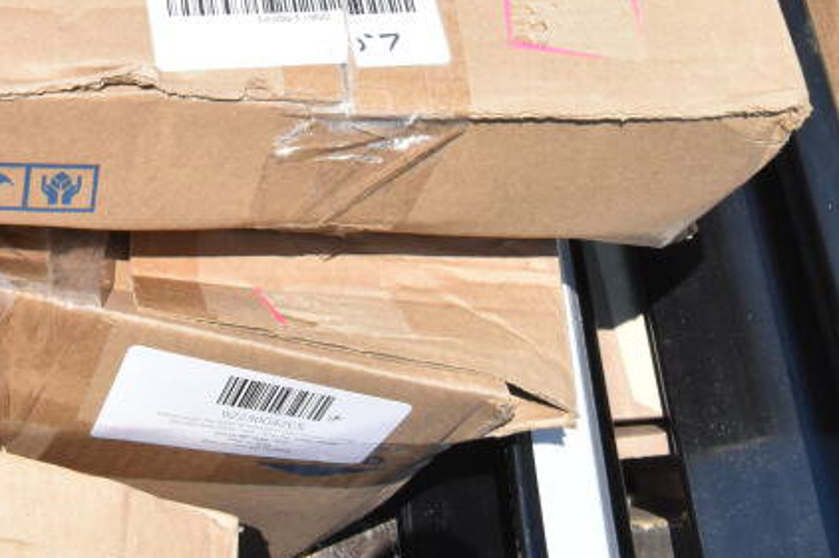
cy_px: -292
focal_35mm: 65
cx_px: 239
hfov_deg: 30.6
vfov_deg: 18.4
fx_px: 1514
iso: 1600
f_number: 16
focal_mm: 20
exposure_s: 1/1000
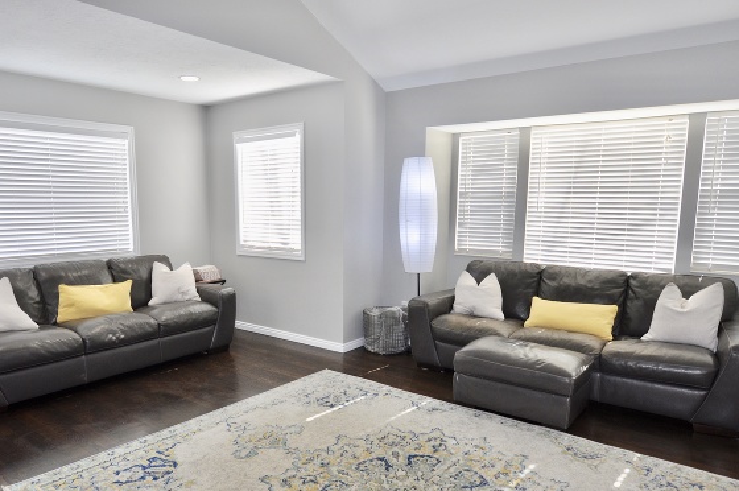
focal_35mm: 24
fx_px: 492
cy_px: 278
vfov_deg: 52.9
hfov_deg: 73.5
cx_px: 327
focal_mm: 14
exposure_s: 1/160
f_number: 2.8
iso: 400
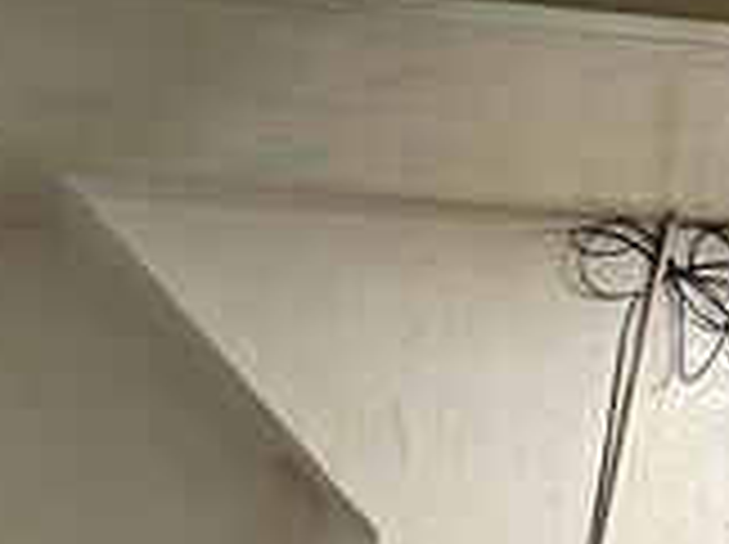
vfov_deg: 16.0
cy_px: 1101
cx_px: 92
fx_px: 1493
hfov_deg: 26.6
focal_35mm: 71
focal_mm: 6.3
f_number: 1.7
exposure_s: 1/120
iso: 800
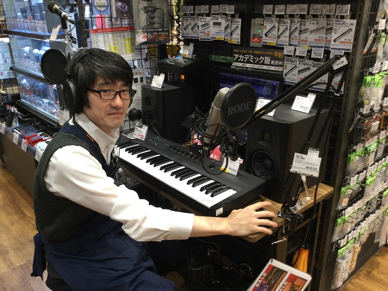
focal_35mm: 31
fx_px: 347
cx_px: 194
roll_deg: -0.8
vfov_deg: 45.4
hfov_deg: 58.4
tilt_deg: -21.8
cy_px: 146
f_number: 2.4
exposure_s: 1/30
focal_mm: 3.3
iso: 80
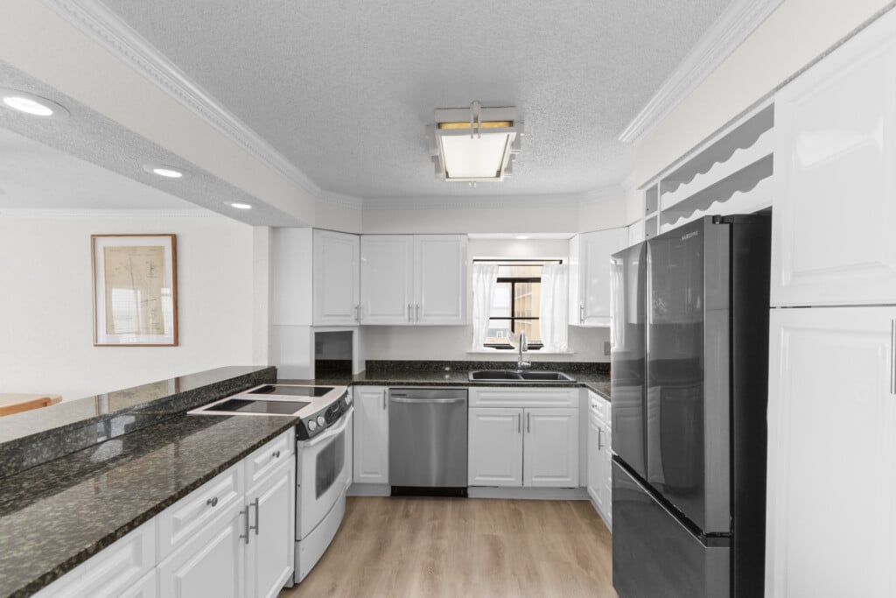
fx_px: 373
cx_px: 448
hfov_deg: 100.4
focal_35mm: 15
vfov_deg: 77.3
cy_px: 299
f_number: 4.5
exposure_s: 1/15
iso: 100
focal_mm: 10
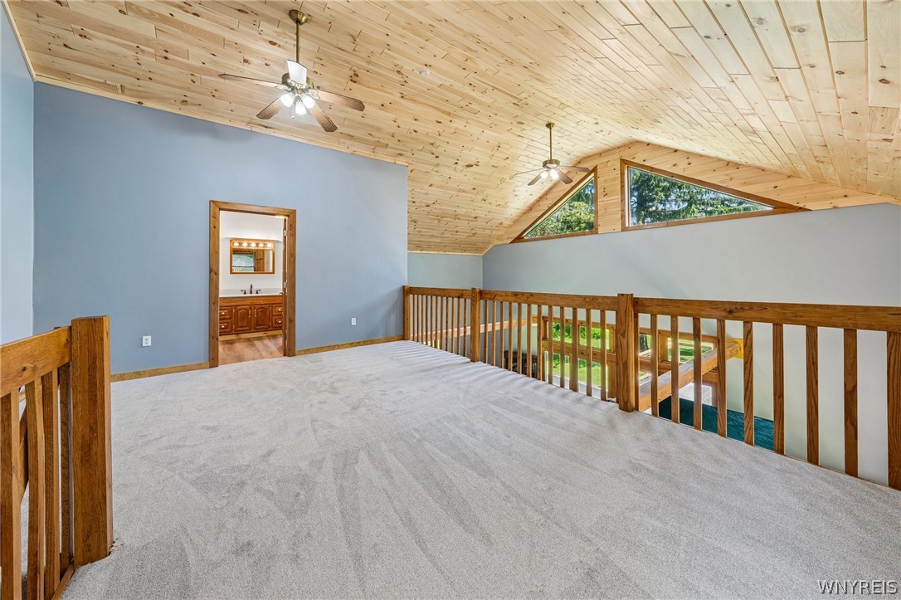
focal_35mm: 12
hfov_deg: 112.6
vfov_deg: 89.9
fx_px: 300
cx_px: 450
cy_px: 300
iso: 400
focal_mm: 12
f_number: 9
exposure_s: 1/6
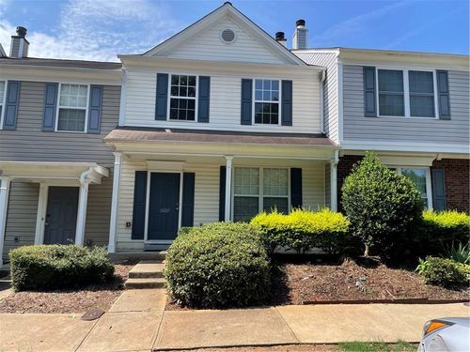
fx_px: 353
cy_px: 176
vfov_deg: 53.1
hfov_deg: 67.3
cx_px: 235
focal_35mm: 26
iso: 32
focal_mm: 4.2
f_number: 1.6
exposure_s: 1/1642
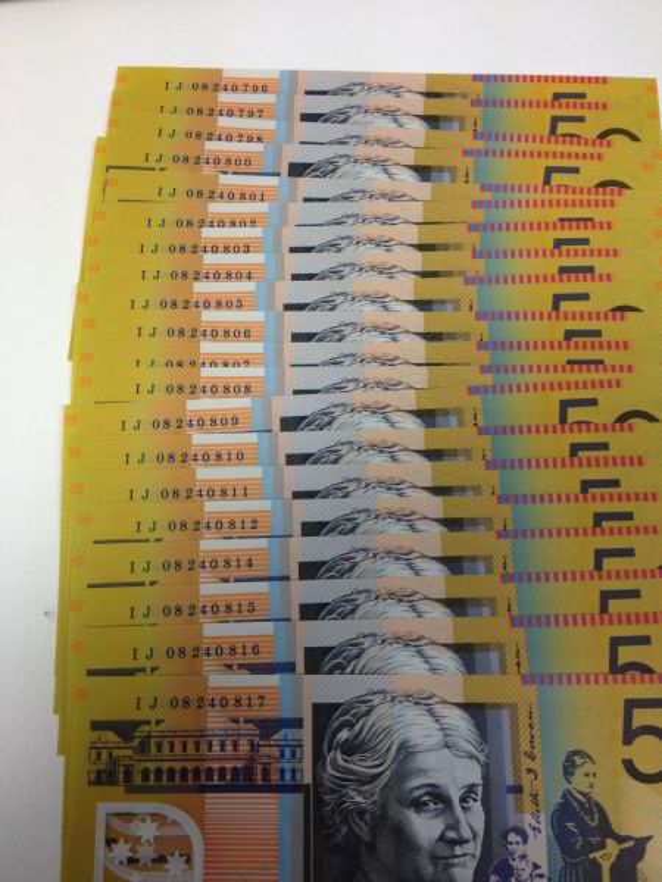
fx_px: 892
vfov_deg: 52.6
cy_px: 441
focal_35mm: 35
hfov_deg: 40.7
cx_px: 331
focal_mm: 4.28
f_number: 2.4
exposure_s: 1/24
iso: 50
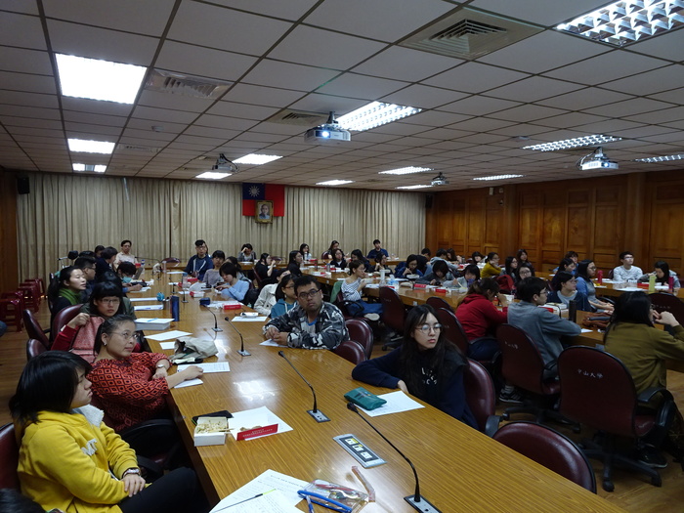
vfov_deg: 56.8
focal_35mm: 24
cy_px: 256
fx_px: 474
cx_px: 342
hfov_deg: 71.6
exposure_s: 1/30
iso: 250
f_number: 3.5
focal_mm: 4.1
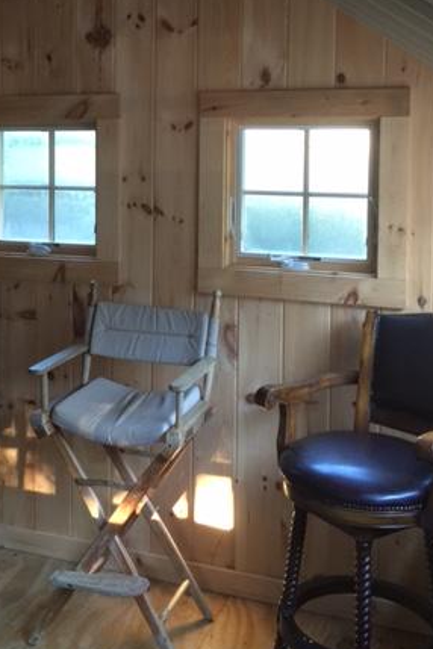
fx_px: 812
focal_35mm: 45
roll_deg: -0.5
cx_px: 150
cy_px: 185
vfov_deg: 42.6
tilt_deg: -1.0
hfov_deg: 29.7
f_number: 2.2
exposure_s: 1/15
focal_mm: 4.15
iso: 80
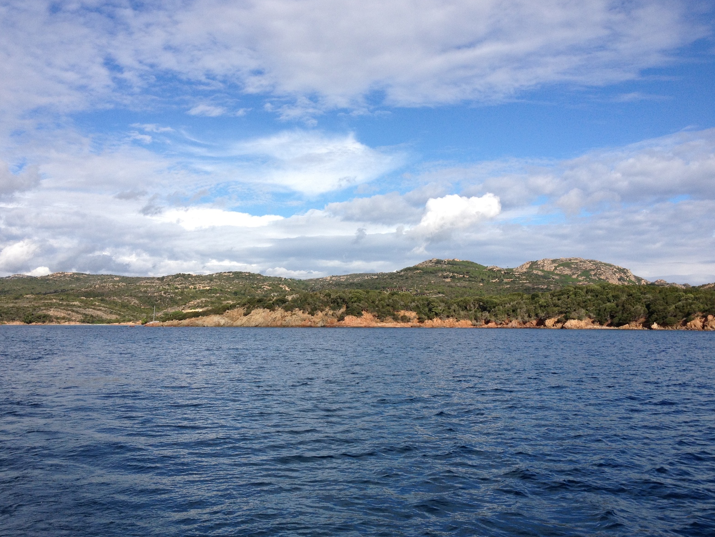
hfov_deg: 51.4
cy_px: 262
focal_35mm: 36
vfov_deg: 39.7
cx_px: 352
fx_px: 744
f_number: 2.4
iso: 64
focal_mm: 4.28
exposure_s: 1/2304
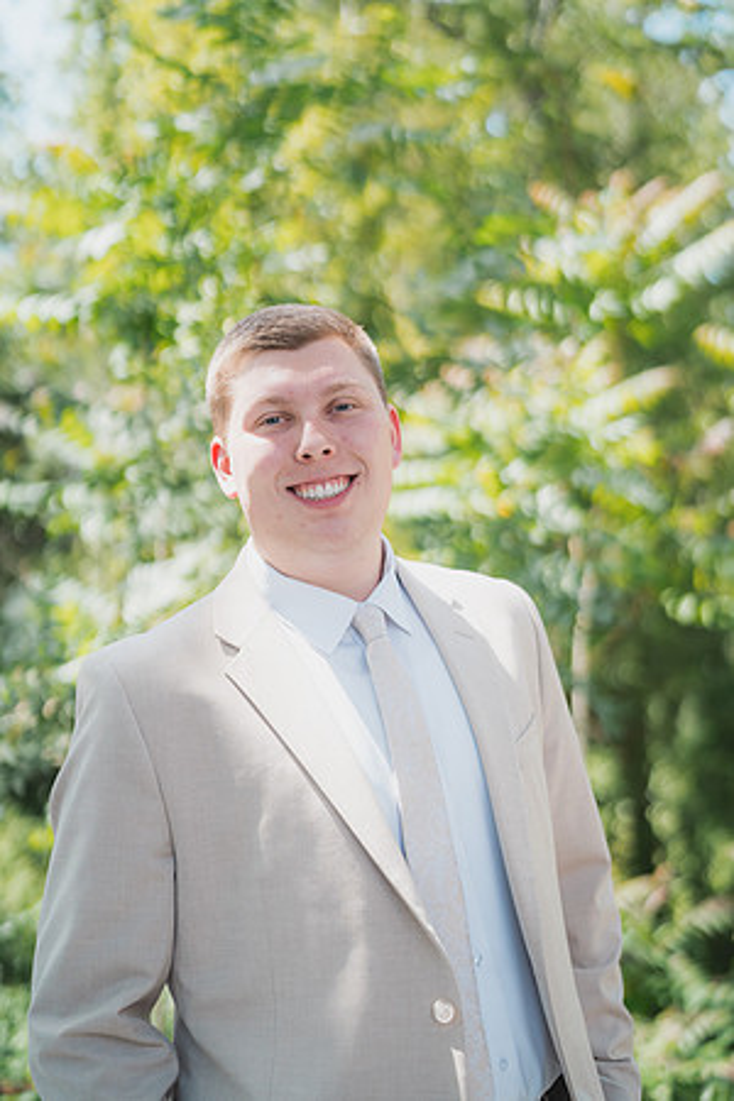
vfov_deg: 39.6
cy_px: 550
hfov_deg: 27.0
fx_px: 1529
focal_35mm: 50
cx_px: 367
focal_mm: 50
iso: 800
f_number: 1.8
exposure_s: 1/5000
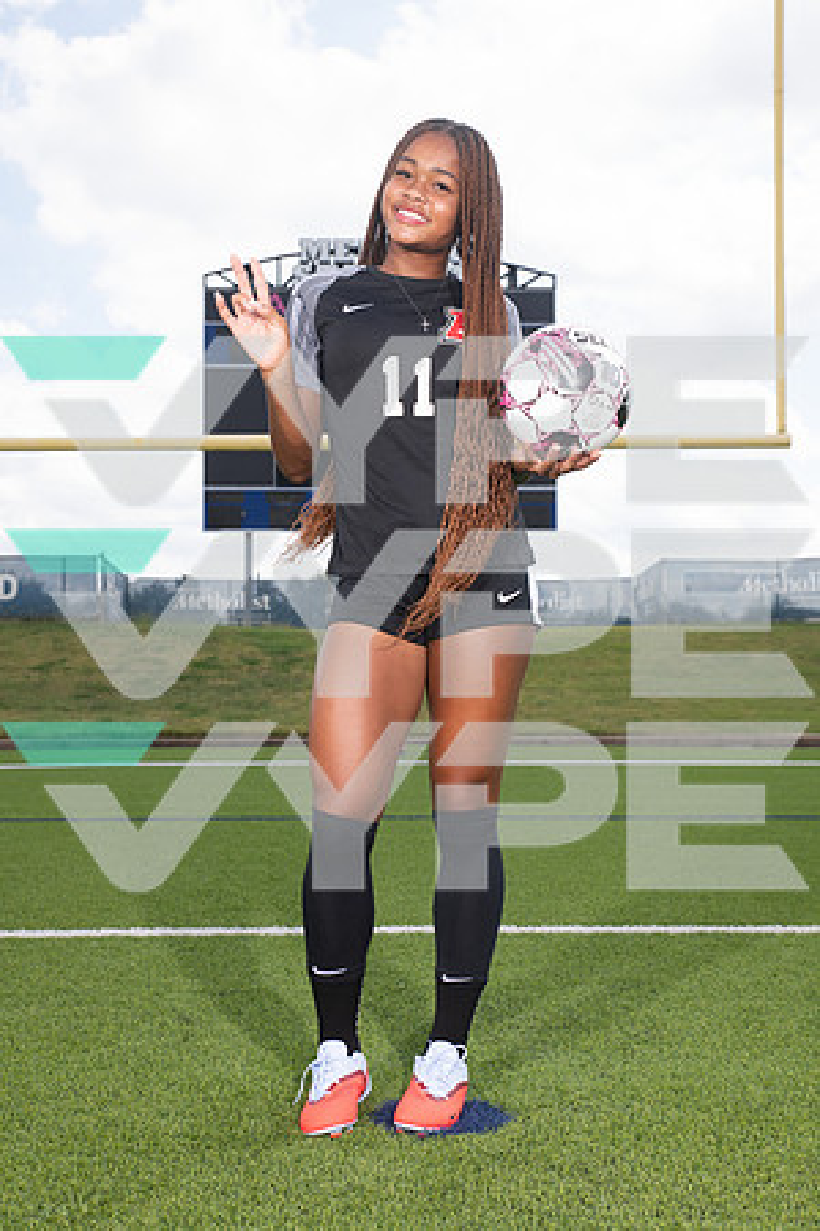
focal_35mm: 46
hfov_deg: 29.2
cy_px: 616
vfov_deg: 42.7
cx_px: 410
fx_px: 1572
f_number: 7.1
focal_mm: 46
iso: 125
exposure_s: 1/320
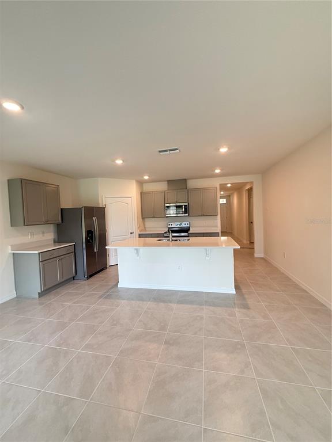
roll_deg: +2.4
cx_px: 166
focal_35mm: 14
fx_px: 179
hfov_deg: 85.7
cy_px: 221
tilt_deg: -1.6
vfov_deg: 102.1
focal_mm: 2.22
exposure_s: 1/120
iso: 250
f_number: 2.2
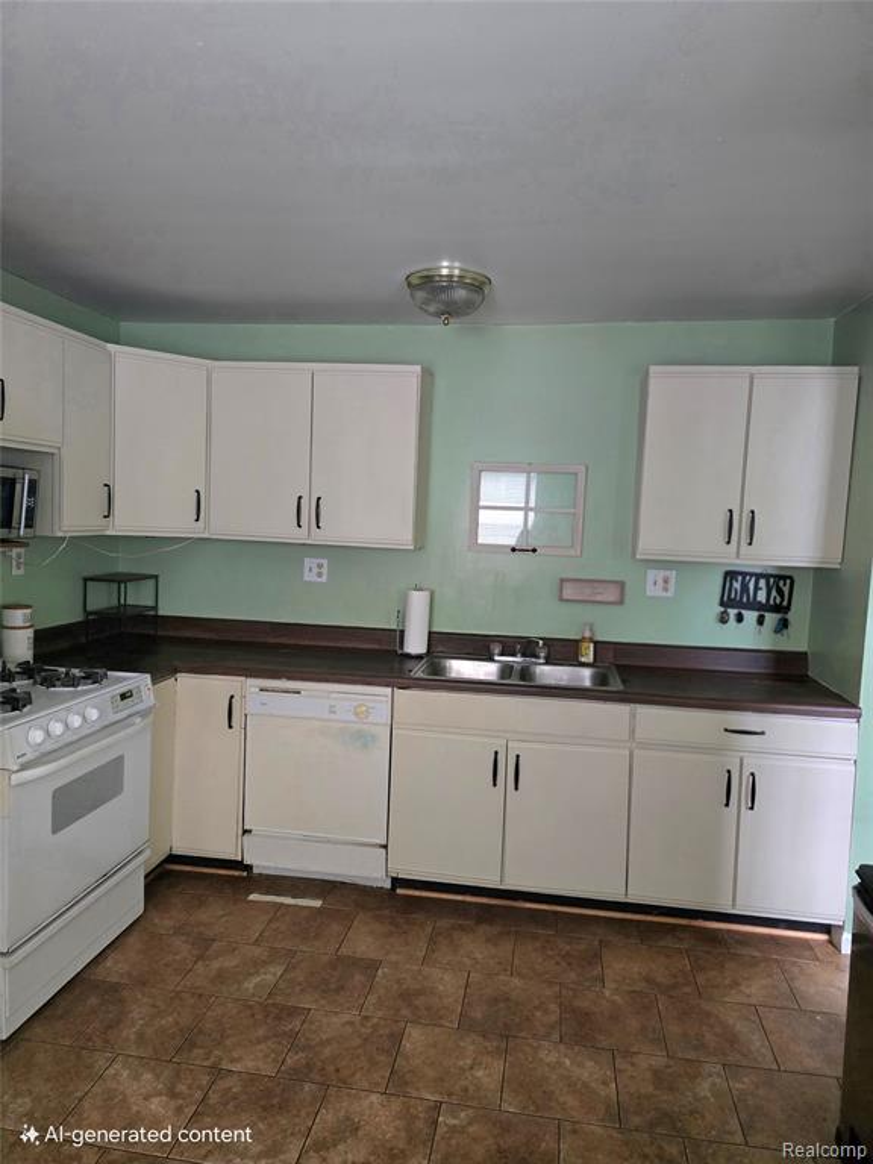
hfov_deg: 58.9
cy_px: 582
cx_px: 436
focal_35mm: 23
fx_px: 773
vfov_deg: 73.9
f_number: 1.7
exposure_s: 1/60.2
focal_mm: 6.3
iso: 1000
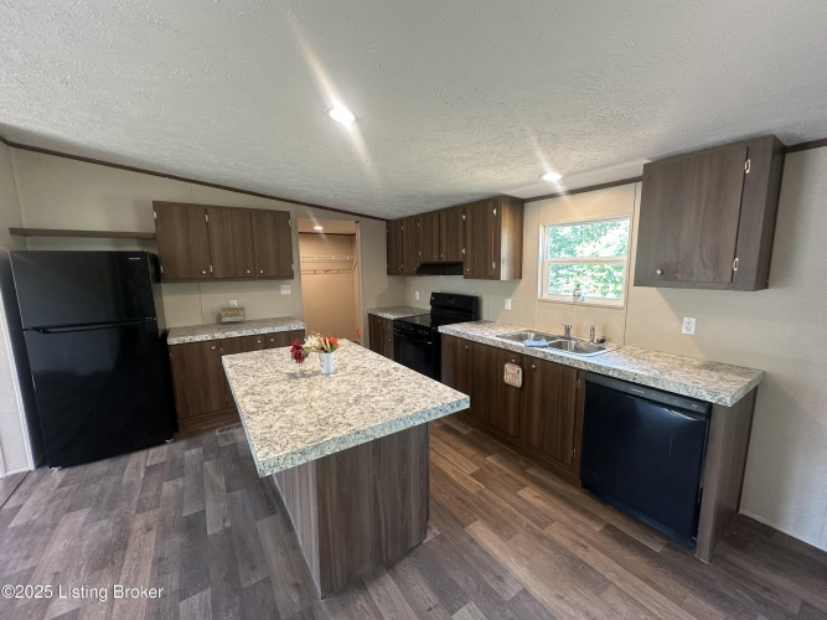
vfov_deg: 85.7
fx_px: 334
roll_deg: -0.5
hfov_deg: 102.1
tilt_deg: -7.9
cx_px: 414
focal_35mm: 14
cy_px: 310
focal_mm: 2.22
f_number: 2.2
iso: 160
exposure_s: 1/60
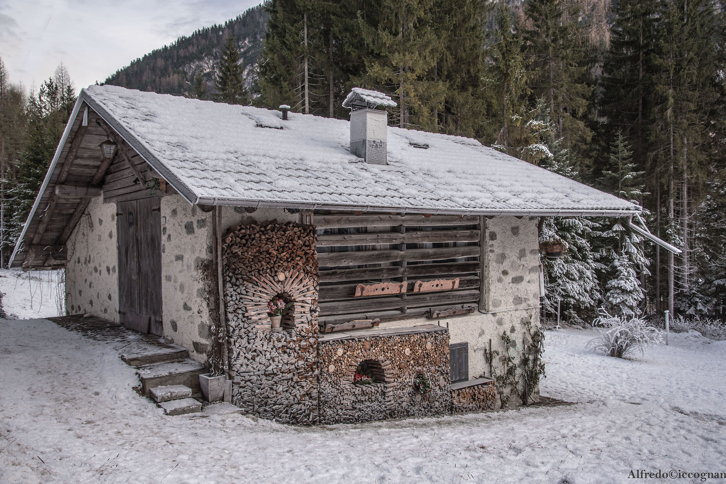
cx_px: 365
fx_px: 645
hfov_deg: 58.7
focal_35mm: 32
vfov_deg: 41.1
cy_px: 250
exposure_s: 1/250
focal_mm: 31
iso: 200
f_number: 8
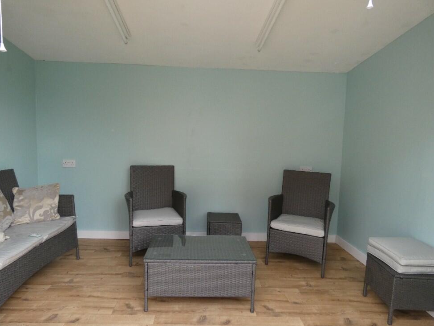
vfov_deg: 63.4
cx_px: 207
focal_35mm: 21
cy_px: 164
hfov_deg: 78.9
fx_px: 263
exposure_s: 1/250
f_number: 2.8
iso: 200
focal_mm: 3.6
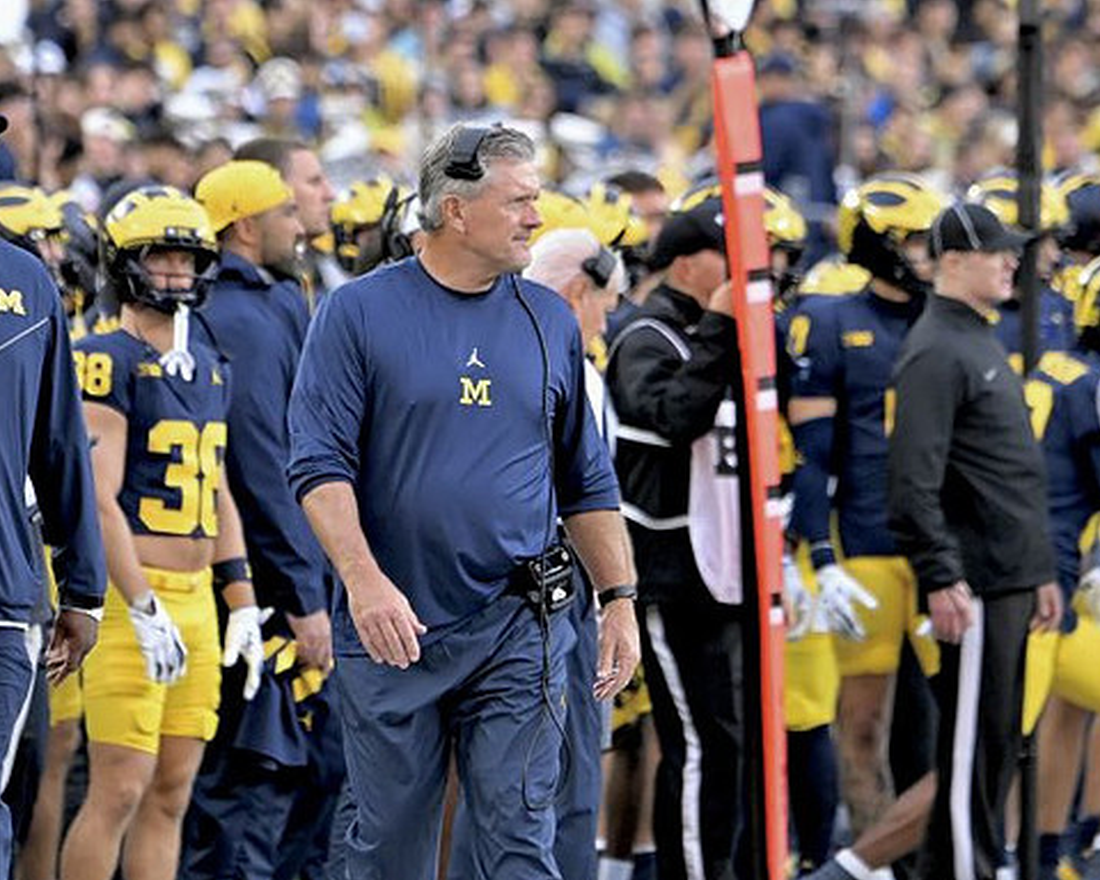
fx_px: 16603
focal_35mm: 510
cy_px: 441
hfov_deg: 3.8
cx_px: 477
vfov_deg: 3.0
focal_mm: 300
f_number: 5.6
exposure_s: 1/640
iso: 2500
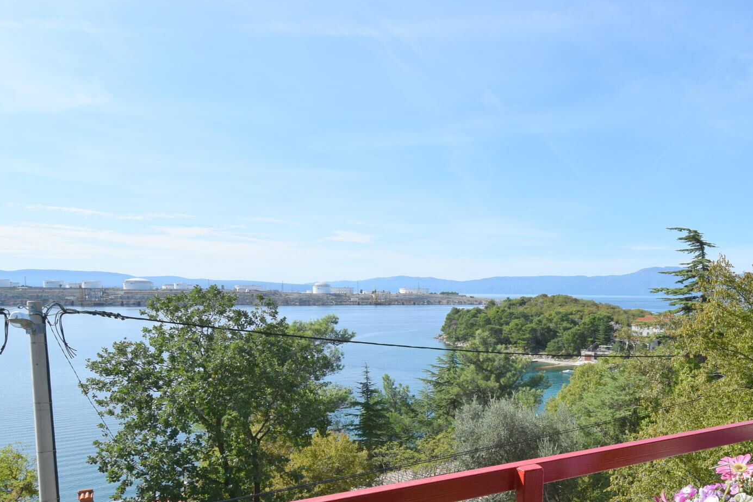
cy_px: 355
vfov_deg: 48.3
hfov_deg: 66.7
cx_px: 526
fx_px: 544
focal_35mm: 26
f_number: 9
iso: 200
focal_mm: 10
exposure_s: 1/320
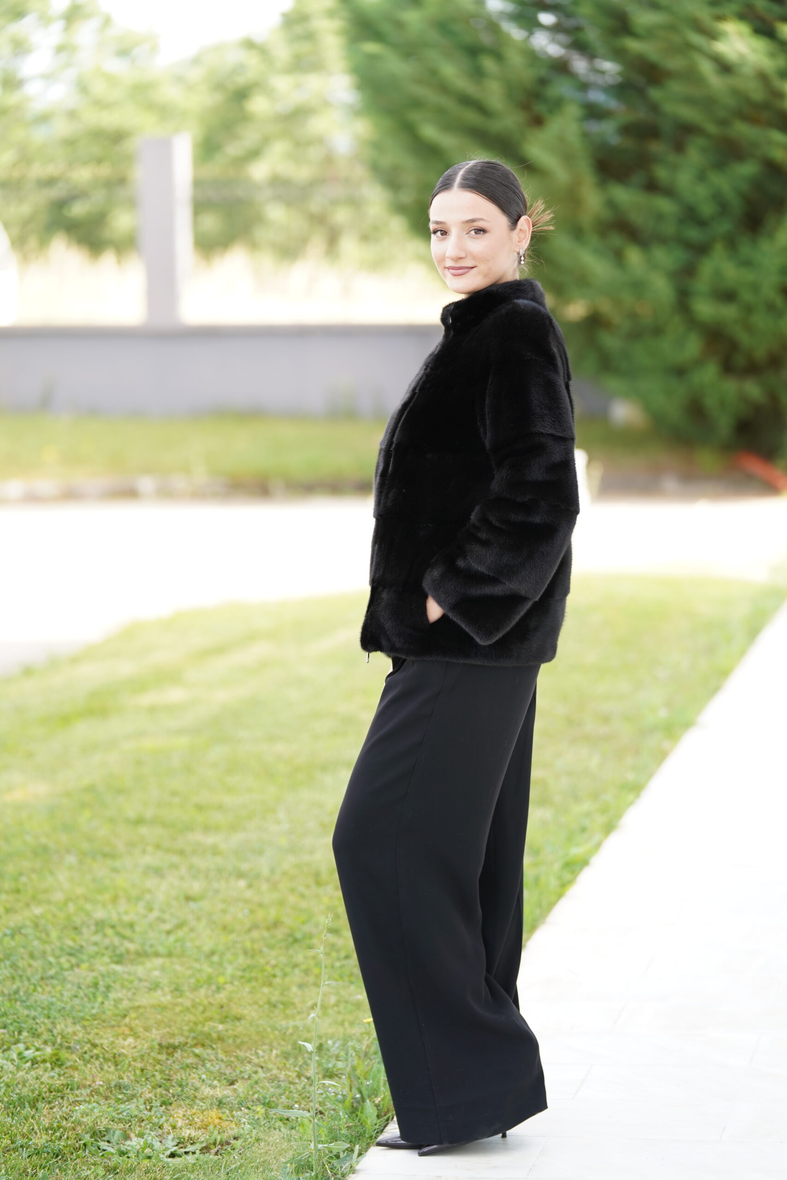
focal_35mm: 112
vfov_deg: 18.3
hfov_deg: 12.2
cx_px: 394
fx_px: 3672
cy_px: 590
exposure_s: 1/250
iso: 250
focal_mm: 112
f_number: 2.8
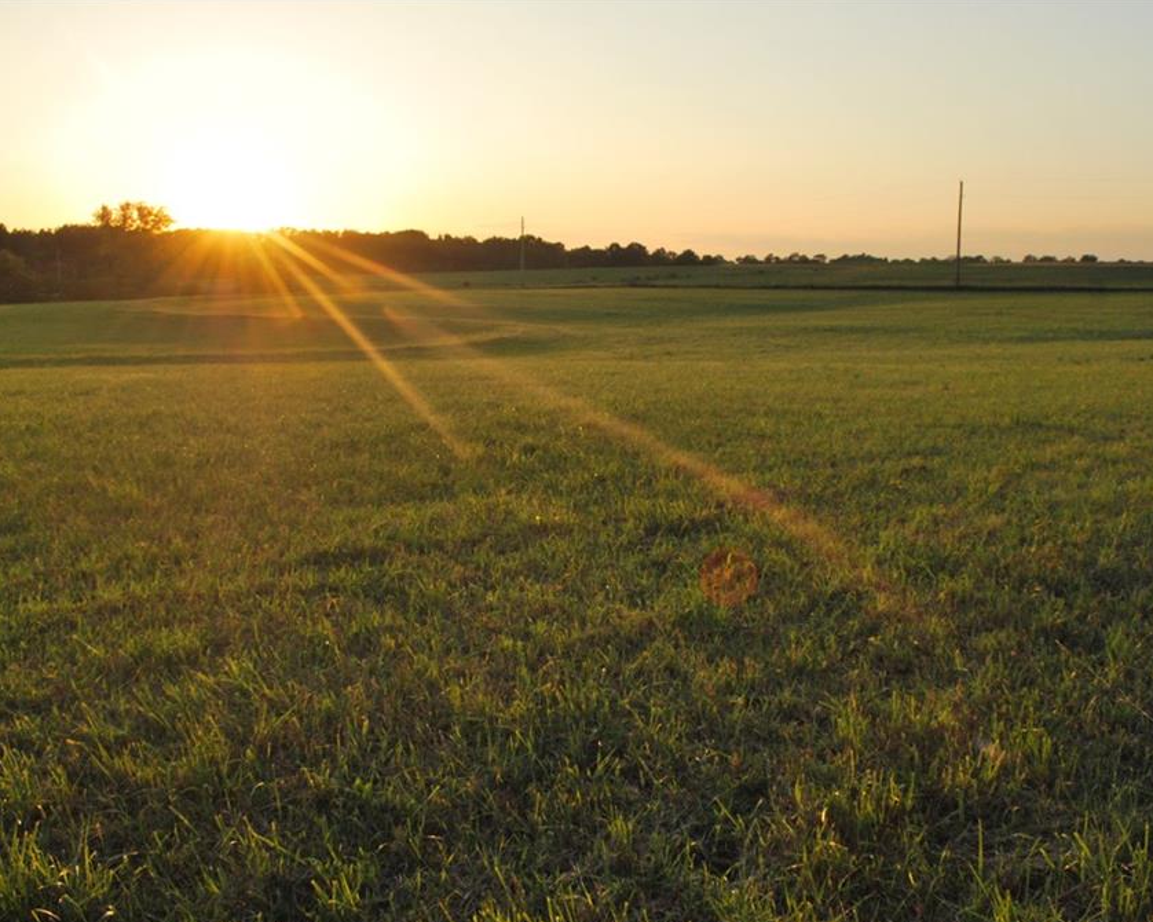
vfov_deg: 47.1
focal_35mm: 31
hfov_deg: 57.2
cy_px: 467
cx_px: 593
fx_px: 1058
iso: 400
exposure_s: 1/400
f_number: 8
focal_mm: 18
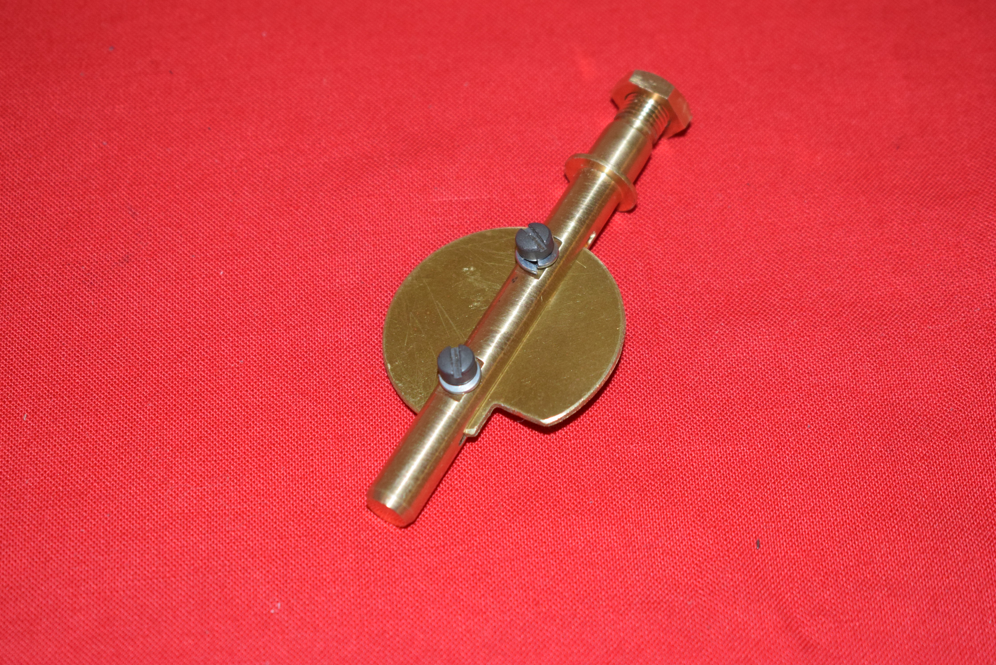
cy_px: 332
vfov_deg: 16.6
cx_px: 498
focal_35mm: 82
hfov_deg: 24.6
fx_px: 2283
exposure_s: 1/200
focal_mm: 55
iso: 1250
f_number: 5.6
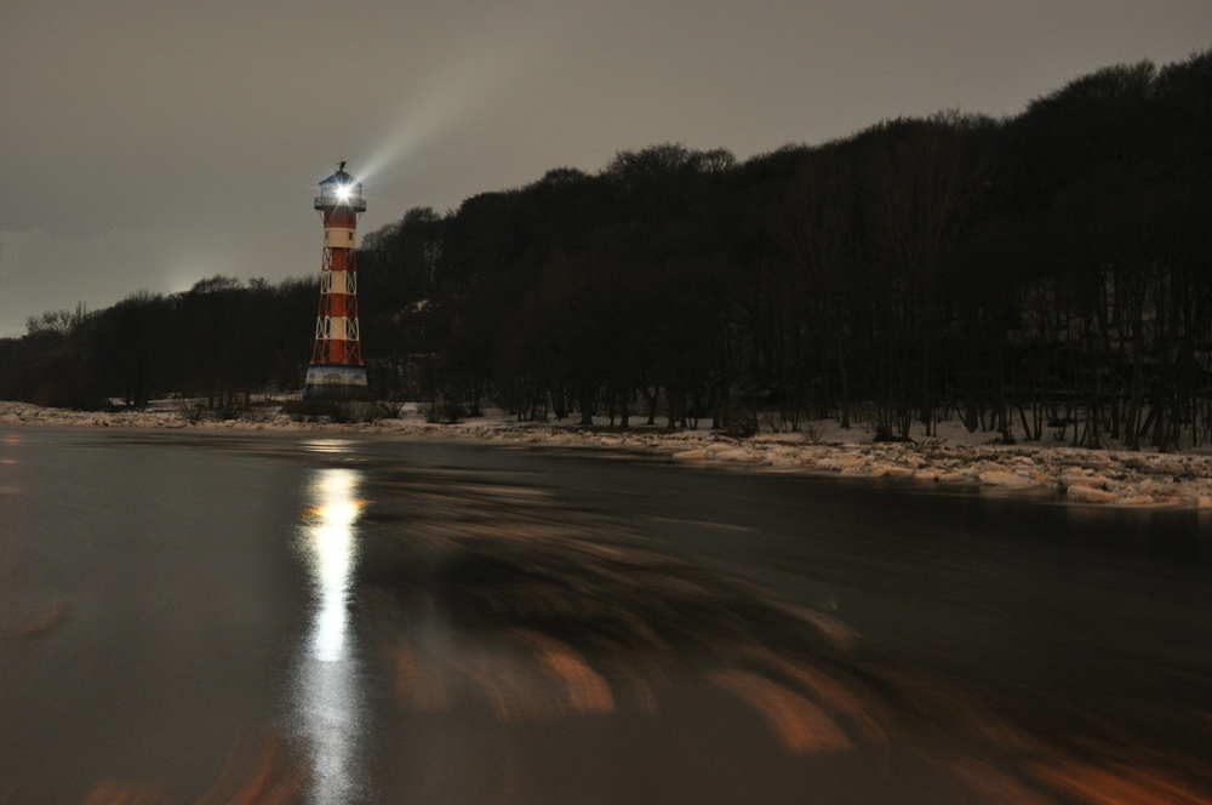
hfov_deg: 38.9
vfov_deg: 26.4
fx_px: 1715
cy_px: 402
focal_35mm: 51
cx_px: 606
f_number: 9
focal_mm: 34
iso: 800
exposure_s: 30
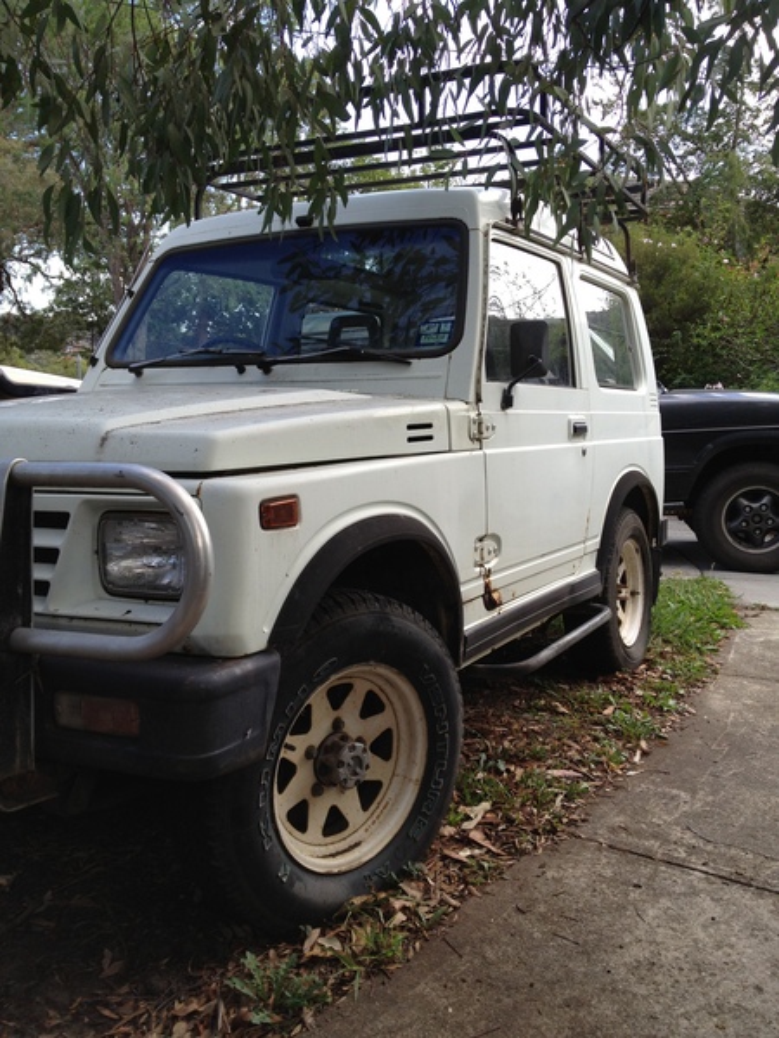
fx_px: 1050
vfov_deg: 52.6
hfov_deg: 40.7
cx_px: 390
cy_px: 519
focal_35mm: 35
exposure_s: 1/273
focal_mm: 4.28
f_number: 2.4
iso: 50
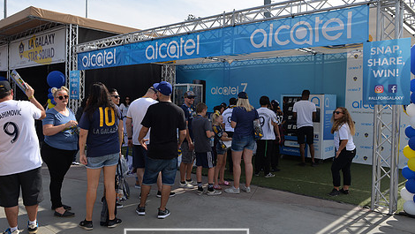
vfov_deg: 37.8
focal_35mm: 31
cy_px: 108
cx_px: 186
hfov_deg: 62.5
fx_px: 341
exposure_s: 1/400
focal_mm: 24
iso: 100
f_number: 7.1
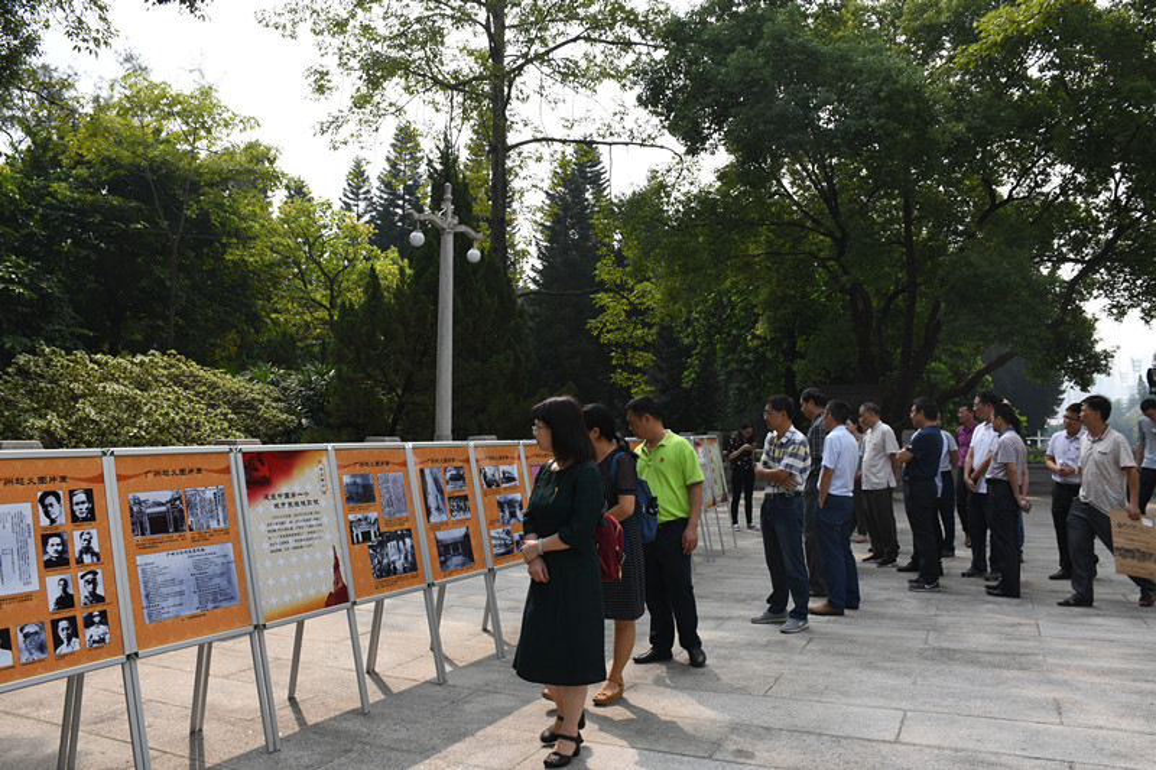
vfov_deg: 47.9
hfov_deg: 67.4
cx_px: 578
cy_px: 385
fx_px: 867
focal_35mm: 27
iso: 100
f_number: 11
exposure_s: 1/100
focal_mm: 18
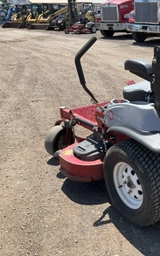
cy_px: 129
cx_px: 168
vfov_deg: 47.2
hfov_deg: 28.3
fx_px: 293
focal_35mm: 42
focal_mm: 3
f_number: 1.8
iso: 25
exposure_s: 1/997
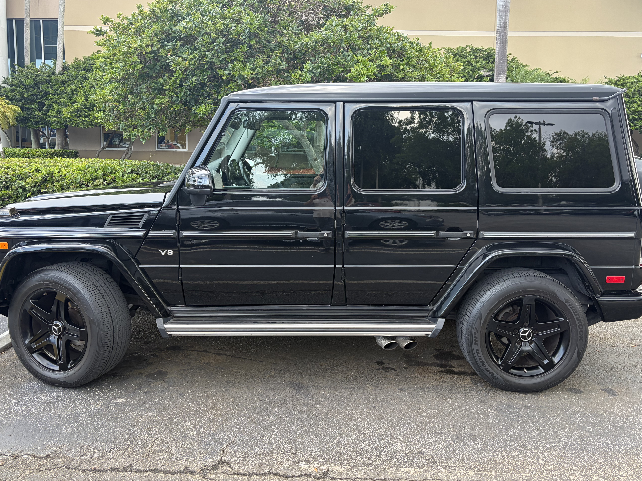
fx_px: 538
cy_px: 217
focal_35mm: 29
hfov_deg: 61.7
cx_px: 320
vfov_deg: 48.2
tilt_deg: -4.0
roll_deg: -1.2
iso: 50
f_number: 1.6
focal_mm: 5.96
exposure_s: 1/122
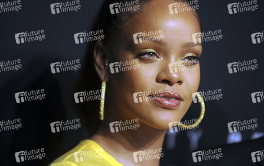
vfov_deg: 6.4
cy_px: 81
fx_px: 1476
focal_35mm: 205
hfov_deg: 10.2
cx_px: 132
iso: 800
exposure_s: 1/250
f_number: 3.5
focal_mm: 200
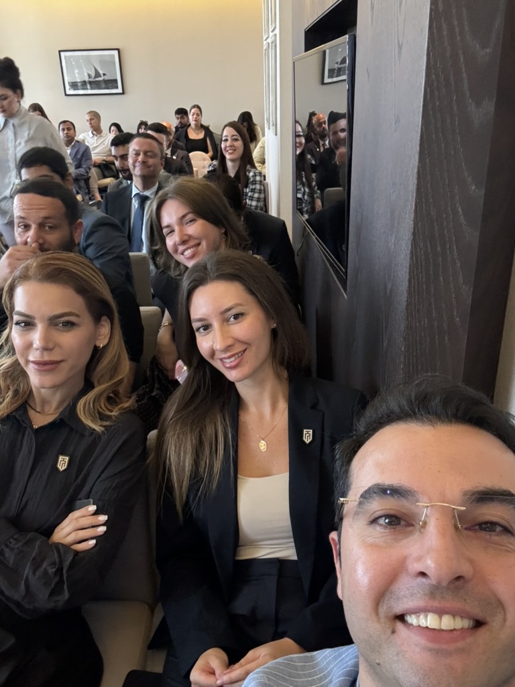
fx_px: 595
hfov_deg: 46.8
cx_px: 258
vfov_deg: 60.0
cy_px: 344
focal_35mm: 30
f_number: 1.9
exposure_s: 1/37
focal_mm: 2.69
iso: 400
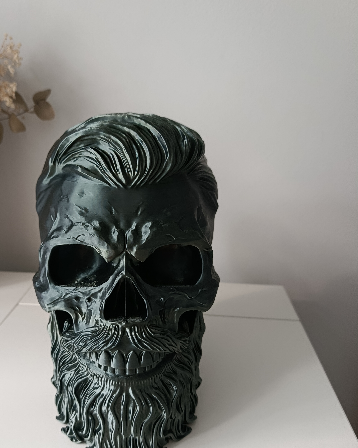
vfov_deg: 57.0
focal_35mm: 31
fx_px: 411
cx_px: 130
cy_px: 251
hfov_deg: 46.6
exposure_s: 1/100
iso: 721
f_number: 1.65
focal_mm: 6.11
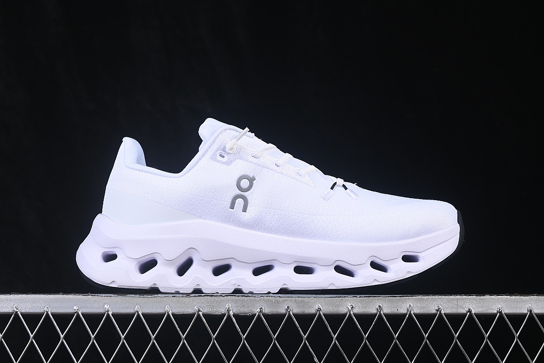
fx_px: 1133
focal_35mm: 75
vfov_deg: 18.2
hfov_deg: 27.0
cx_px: 272
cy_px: 182
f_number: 8
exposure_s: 1/80
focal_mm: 50
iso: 160
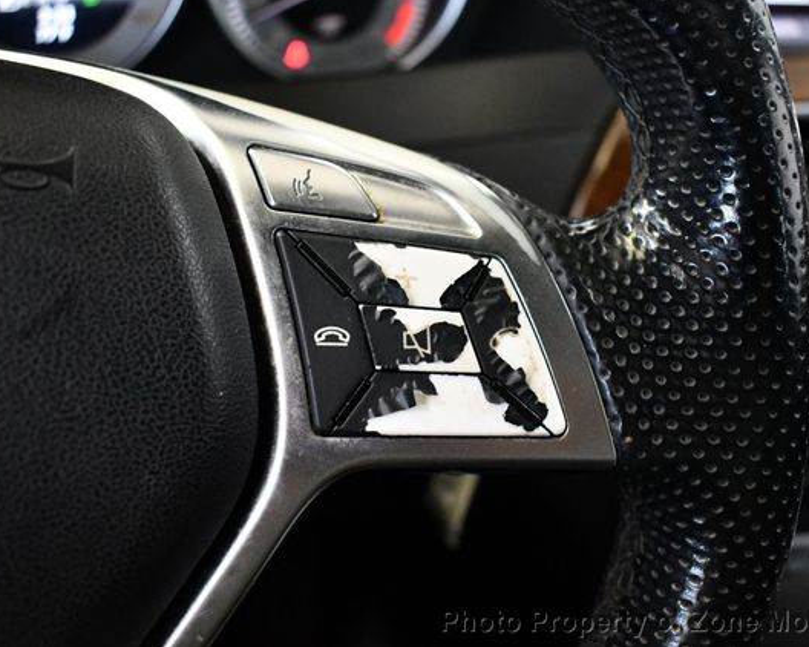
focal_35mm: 41
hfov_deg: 44.8
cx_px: 421
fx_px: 981
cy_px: 322
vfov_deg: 36.5
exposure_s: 1/125
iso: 3200
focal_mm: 18
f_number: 3.5
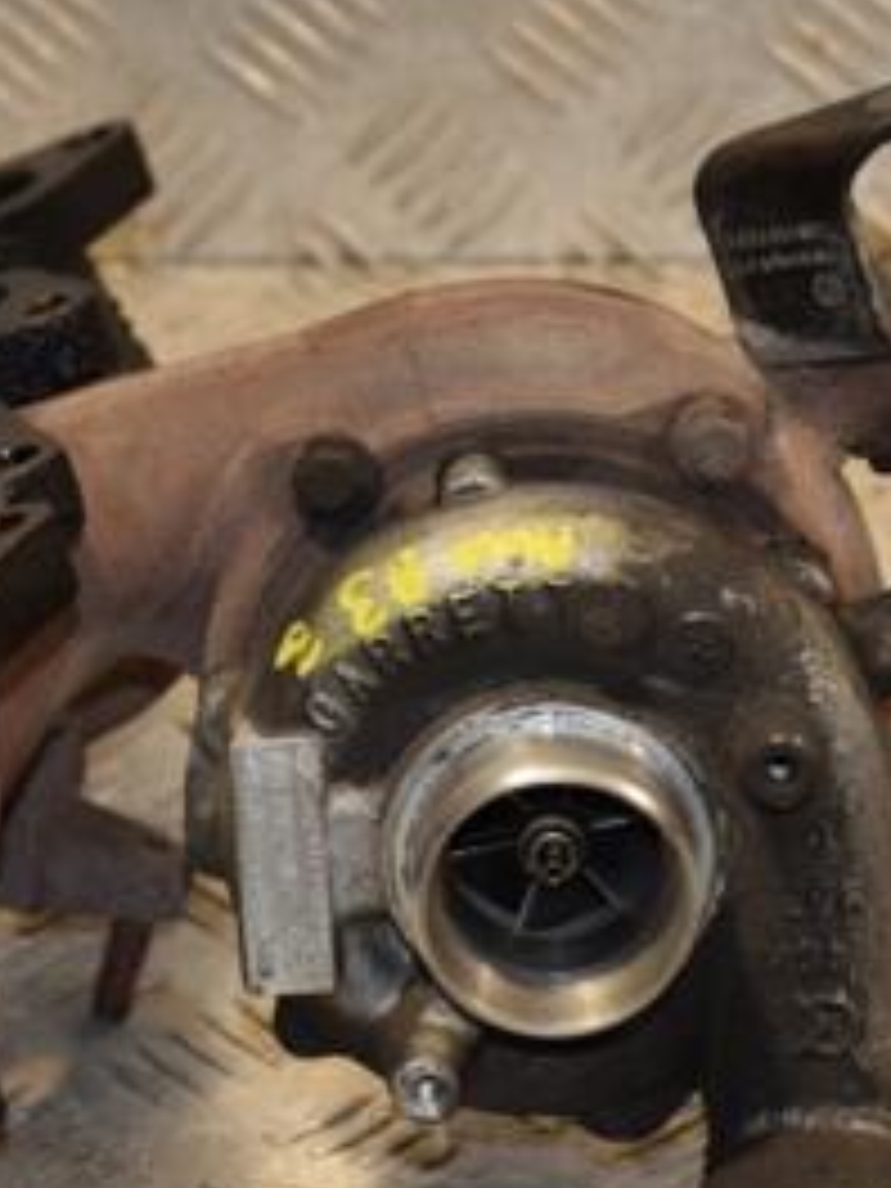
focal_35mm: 190
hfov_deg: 7.8
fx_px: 6521
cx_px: 387
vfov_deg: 10.4
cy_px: 783
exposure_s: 1/200
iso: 800
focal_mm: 58
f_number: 5
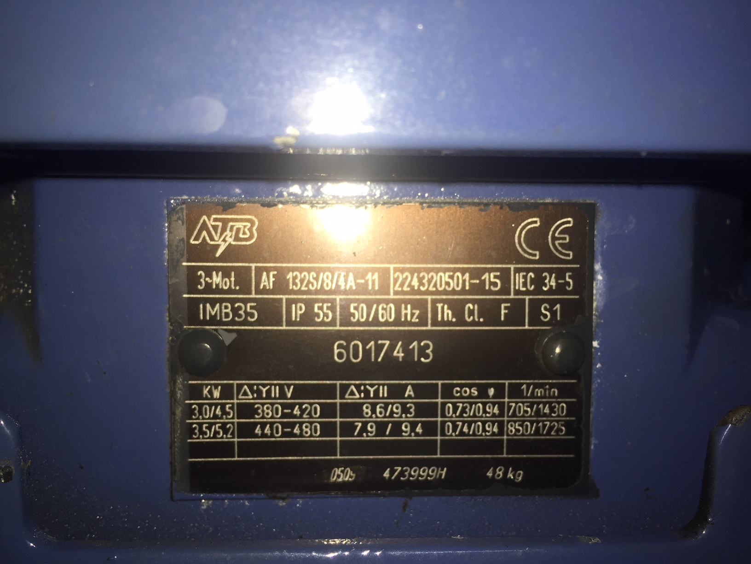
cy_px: 282
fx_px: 629
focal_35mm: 29
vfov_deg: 48.2
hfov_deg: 61.7
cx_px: 376
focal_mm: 4.15
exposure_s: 1/329
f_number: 2.2
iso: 32
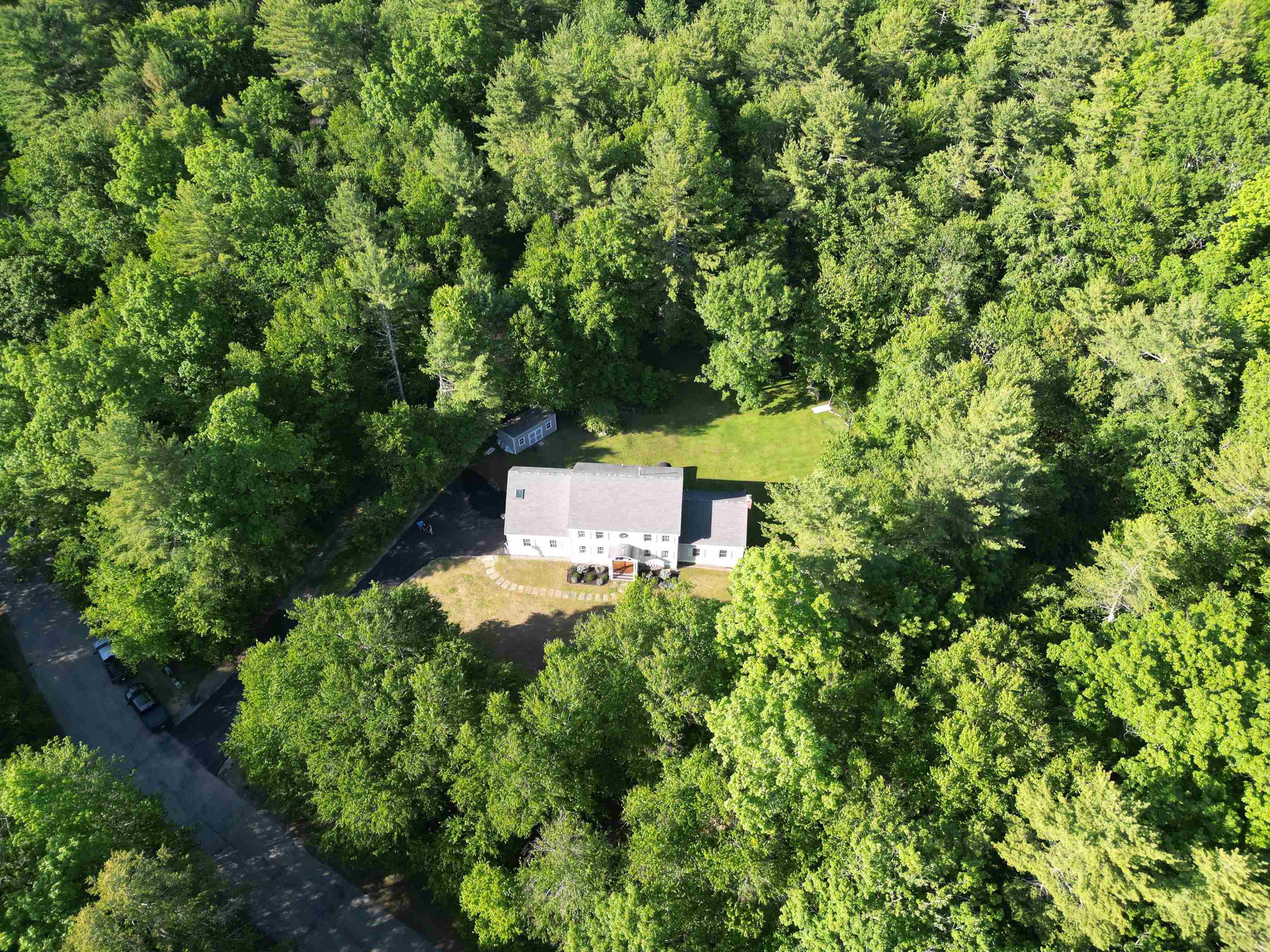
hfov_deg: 71.6
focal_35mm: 24
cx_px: 635
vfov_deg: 56.8
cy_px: 476
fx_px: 881
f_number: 1.7
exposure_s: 1/640
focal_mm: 6.72
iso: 110
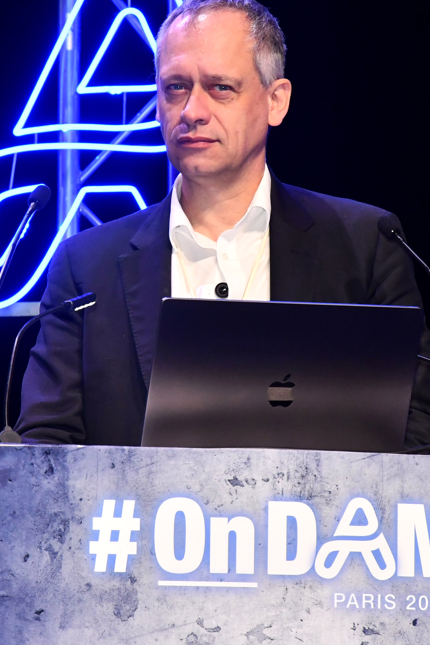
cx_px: 194
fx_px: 2920
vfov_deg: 12.6
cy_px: 208
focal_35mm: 163
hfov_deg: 8.4
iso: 1600
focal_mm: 80
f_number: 6.3
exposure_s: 1/125
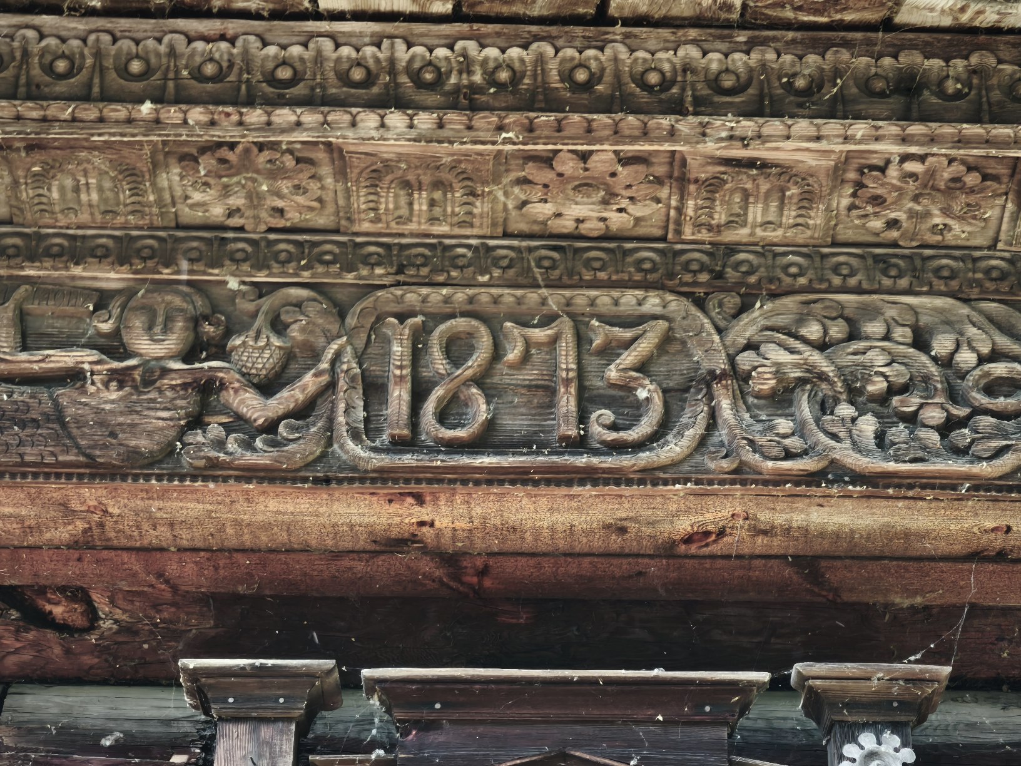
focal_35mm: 100
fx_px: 2950
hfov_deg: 19.6
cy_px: 383
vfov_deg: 14.8
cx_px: 510
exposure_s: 1/99.9
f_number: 1.9
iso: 320
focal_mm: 7.1
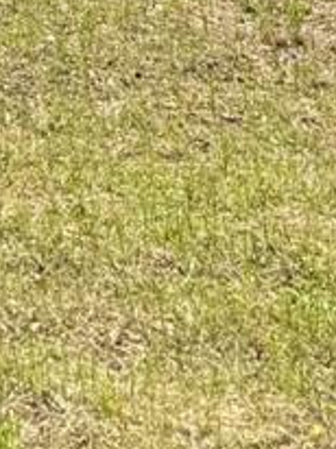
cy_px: -1180
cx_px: -311
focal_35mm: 175
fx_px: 2270
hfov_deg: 8.1
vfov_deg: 8.2
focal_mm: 6.76
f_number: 1.78
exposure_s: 1/3279
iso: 80
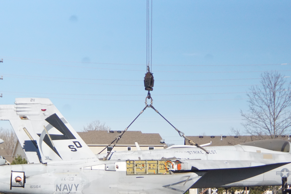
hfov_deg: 13.9
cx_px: 156
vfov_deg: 9.3
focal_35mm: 148
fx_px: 1196
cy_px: 119
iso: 3200
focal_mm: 80
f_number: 6.3
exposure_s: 1/8000
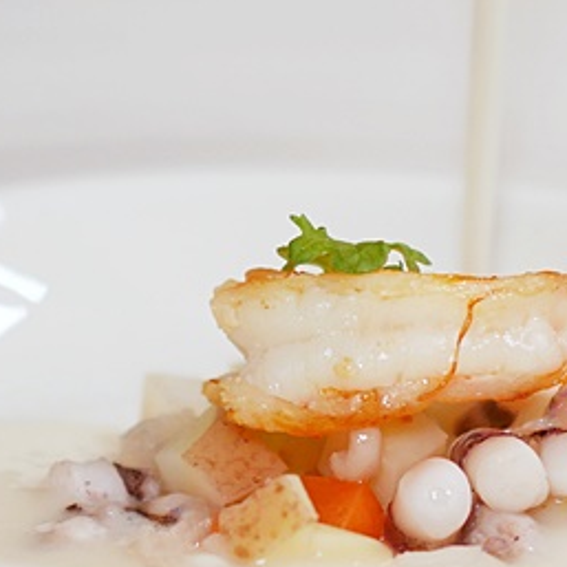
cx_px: 260
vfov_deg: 10.2
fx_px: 3187
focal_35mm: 172
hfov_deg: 10.2
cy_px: 255
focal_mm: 25
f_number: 1.8
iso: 200
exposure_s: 1/320
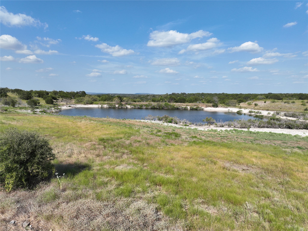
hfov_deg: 71.6
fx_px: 213
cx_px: 154
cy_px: 116
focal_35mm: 24
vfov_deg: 56.8
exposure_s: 1/1600
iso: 100
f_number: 2.8
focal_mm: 12.29
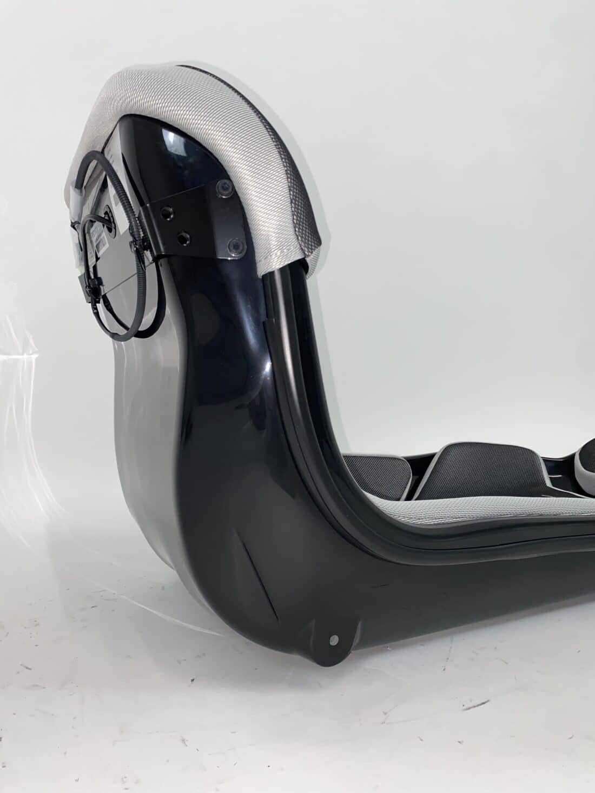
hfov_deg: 53.1
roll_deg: +0.8
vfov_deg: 67.3
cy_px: 396
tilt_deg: -1.9
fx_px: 596
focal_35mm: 26
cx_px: 298
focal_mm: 4.25
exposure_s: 1/100
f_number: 1.8
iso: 64
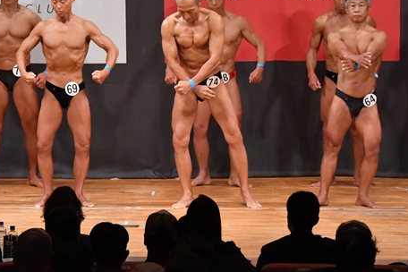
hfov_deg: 7.7
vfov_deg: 5.1
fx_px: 3026
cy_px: 103
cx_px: 122
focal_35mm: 267
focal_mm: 105
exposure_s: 1/400
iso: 8000
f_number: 5.6
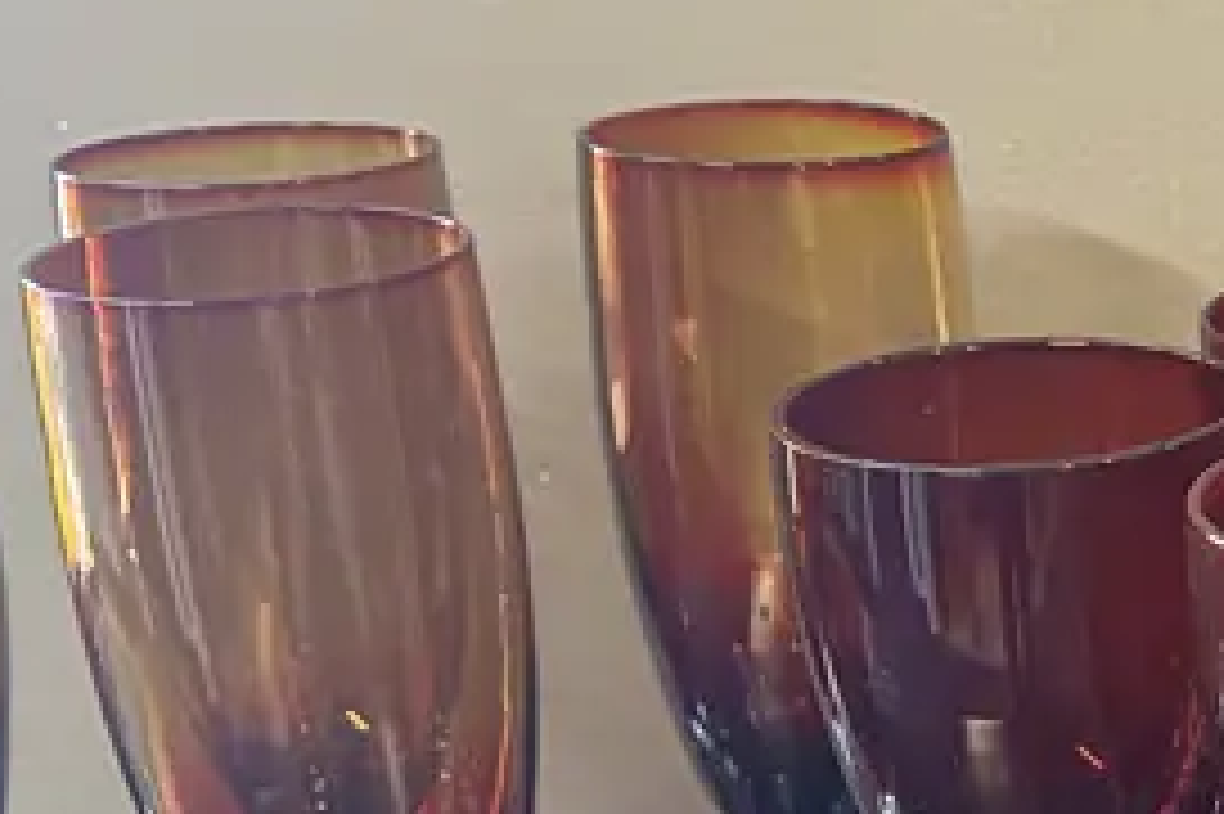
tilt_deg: -21.0
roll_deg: -0.4
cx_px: 1706
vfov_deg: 14.3
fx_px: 3194
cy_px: 818
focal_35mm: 94
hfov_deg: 19.5
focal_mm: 6.86
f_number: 1.78
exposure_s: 1/50
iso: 400
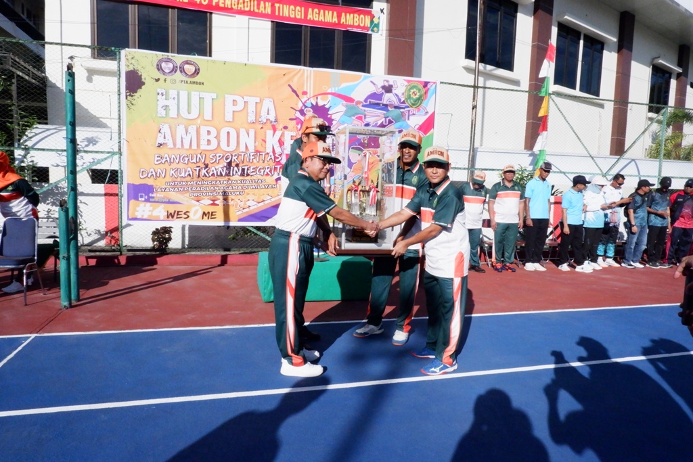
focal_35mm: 23
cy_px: 231
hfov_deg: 76.1
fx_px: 443
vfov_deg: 55.1
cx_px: 346
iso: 6400
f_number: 22
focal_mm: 15
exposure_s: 1/2200
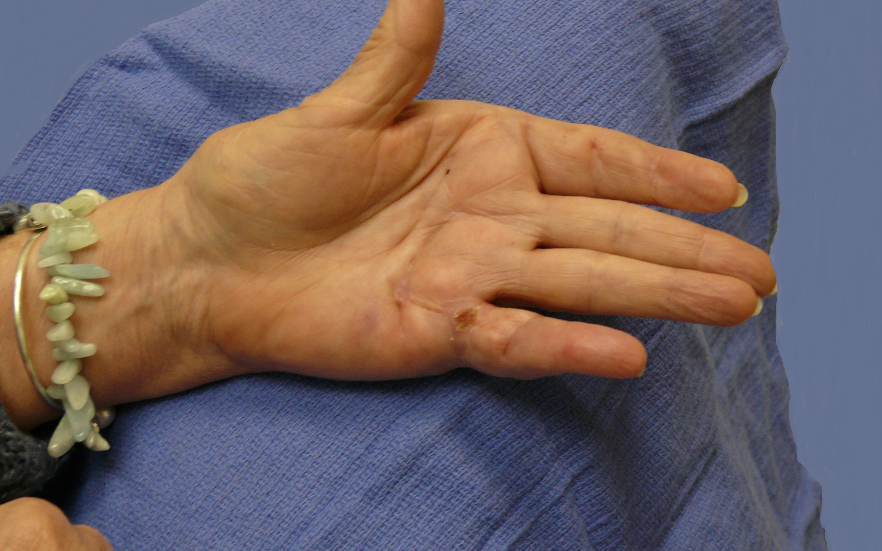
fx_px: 1755
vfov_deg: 17.9
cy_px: 270
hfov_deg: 28.2
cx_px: 442
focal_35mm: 73
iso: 160
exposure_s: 1/30
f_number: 3.2
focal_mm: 14.4
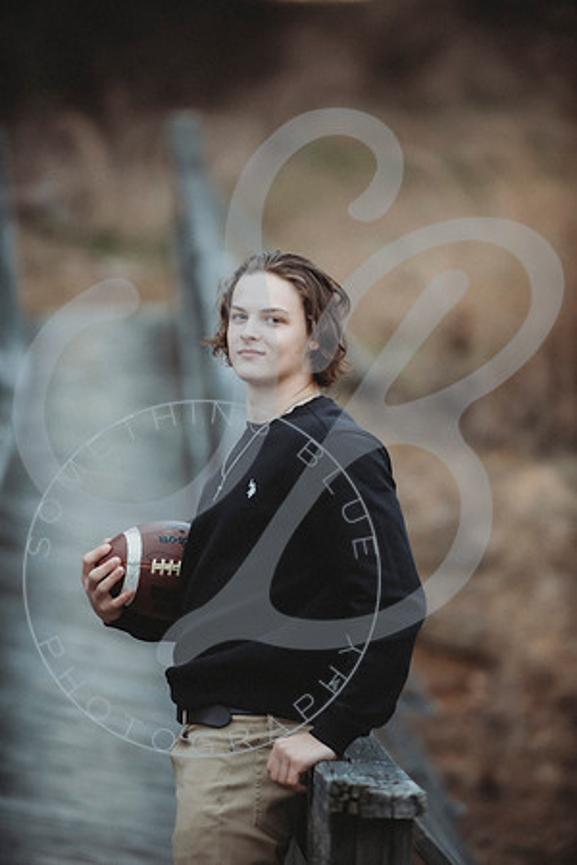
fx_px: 4808
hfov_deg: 6.9
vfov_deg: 10.3
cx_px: 288
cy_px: 432
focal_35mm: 200
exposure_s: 1/320
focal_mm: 200
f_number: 2.8
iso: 500
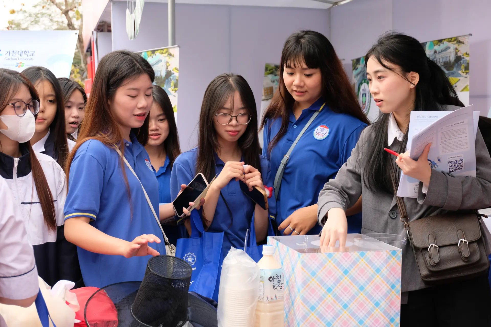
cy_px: 164
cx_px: 246
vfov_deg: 25.5
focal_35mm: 53
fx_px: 723
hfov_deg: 37.5
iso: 400
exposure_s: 1/150
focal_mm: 35.5
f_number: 5
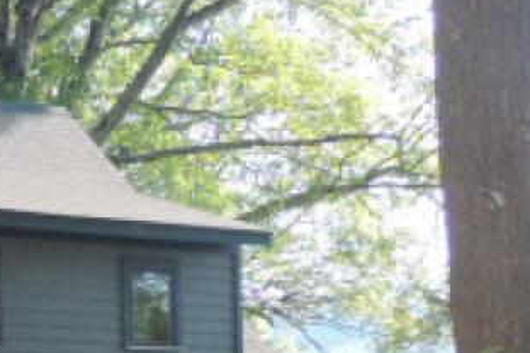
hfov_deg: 13.3
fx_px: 2164
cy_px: 607
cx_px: -216
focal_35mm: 147
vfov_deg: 9.0
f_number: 3.4
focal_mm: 7.6
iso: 800
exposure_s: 1/1000
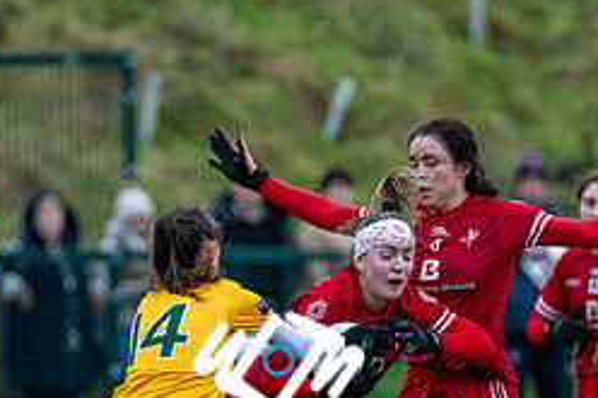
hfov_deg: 2.0
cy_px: 440
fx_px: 17230
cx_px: 447
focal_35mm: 1038
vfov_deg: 1.3
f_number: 2.8
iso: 1600
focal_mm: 300
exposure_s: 1/1000
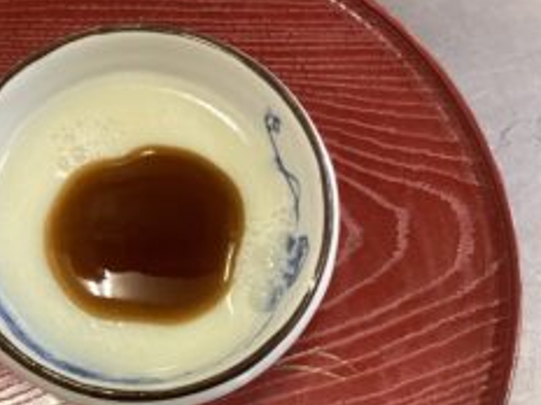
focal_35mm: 50
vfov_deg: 29.0
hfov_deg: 37.6
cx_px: 167
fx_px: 781
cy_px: 250
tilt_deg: -76.9
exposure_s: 1/40
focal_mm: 3.3
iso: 320
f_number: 2.4
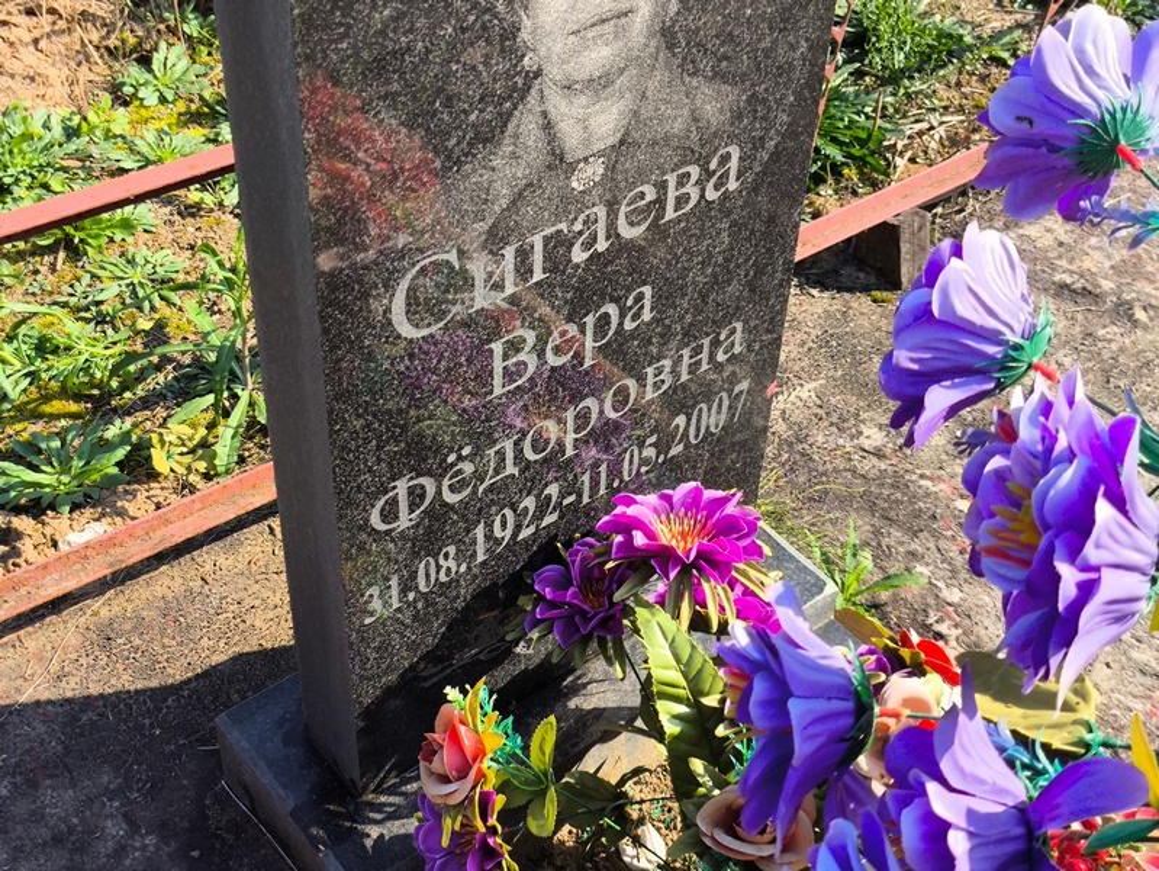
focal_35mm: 50
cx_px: 580
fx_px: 1675
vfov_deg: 29.1
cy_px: 436
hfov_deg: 38.2
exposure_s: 1/690
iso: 50
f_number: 1.7
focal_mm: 4.71
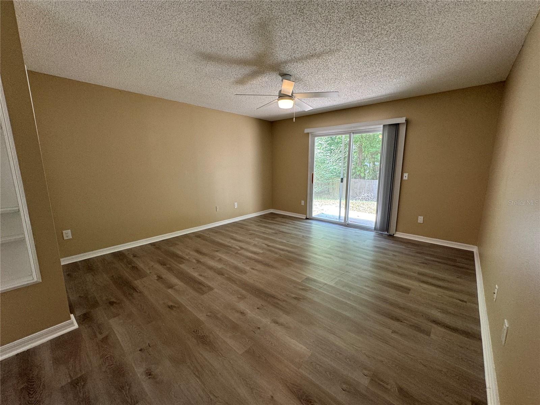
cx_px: 270
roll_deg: -0.1
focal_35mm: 14
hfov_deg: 102.1
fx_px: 218
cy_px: 202
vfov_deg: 85.7
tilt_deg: -10.9
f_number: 2.2
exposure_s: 1/120
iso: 160
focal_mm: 2.22
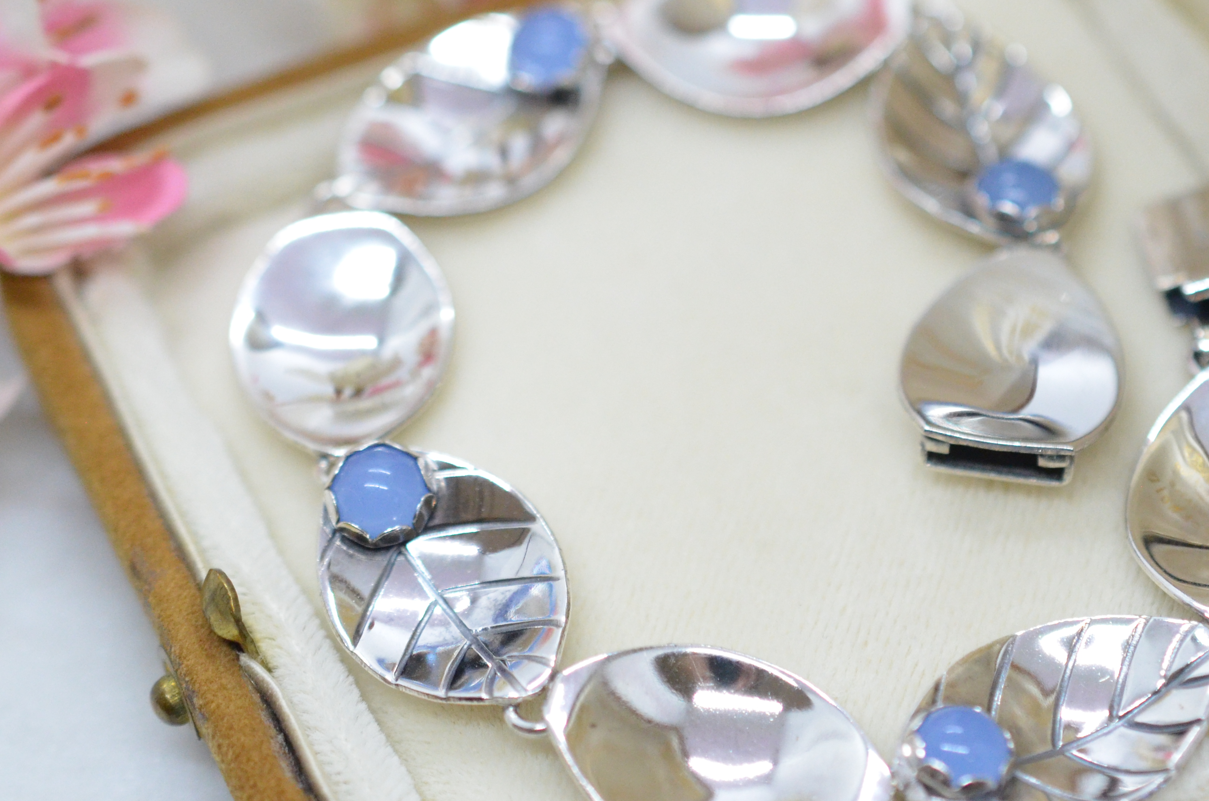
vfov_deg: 13.7
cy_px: 282
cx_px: 869
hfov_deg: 20.5
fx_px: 3318
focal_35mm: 99
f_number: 4
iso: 2500
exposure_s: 1/1600
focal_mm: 40
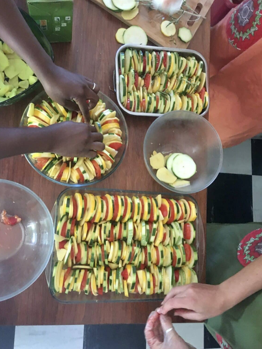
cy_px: 173
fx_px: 313
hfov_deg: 45.4
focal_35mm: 31
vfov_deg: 58.3
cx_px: 139
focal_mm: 4.15
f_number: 2.2
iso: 250
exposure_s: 1/17
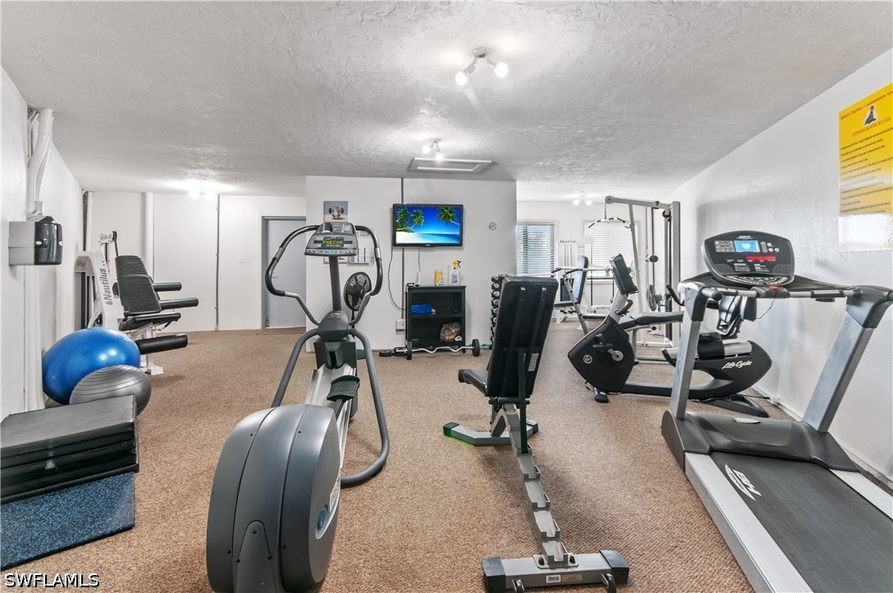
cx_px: 446
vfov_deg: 77.1
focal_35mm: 15
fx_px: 372
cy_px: 296
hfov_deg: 100.5
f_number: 5.6
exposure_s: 1/1.25
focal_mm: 10
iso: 200
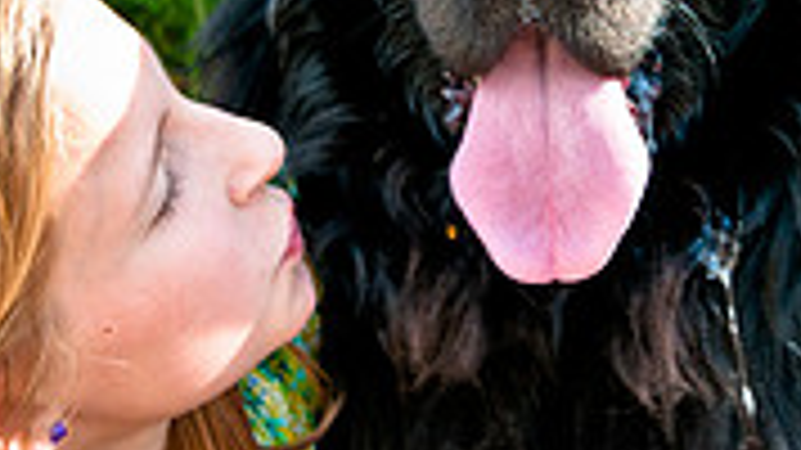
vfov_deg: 10.1
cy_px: 36
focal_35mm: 119
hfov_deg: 18.0
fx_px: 2527
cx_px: 506
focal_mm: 30
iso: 200
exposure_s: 1/100
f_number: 5.6
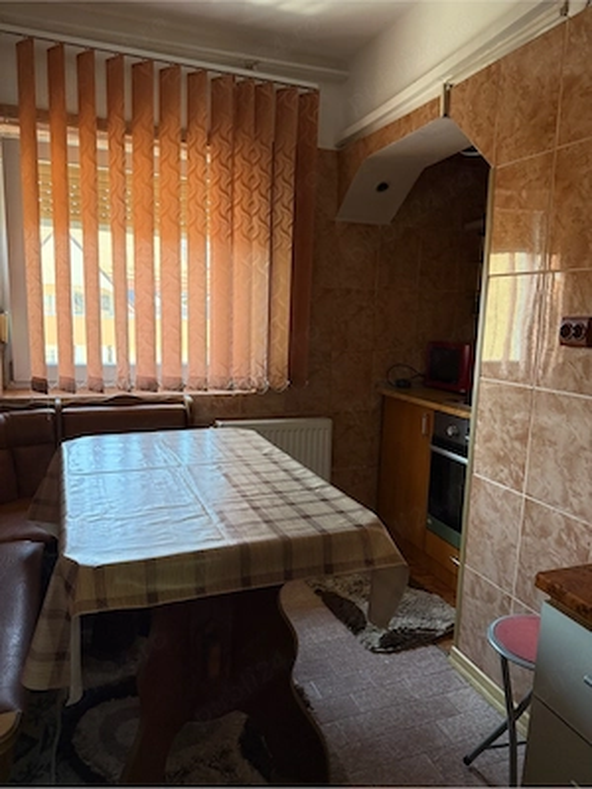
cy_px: 394
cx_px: 296
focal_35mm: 24
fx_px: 547
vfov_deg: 71.6
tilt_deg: -8.5
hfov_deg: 56.8
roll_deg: -1.4
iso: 200
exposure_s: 1/86
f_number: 1.78
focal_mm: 6.76
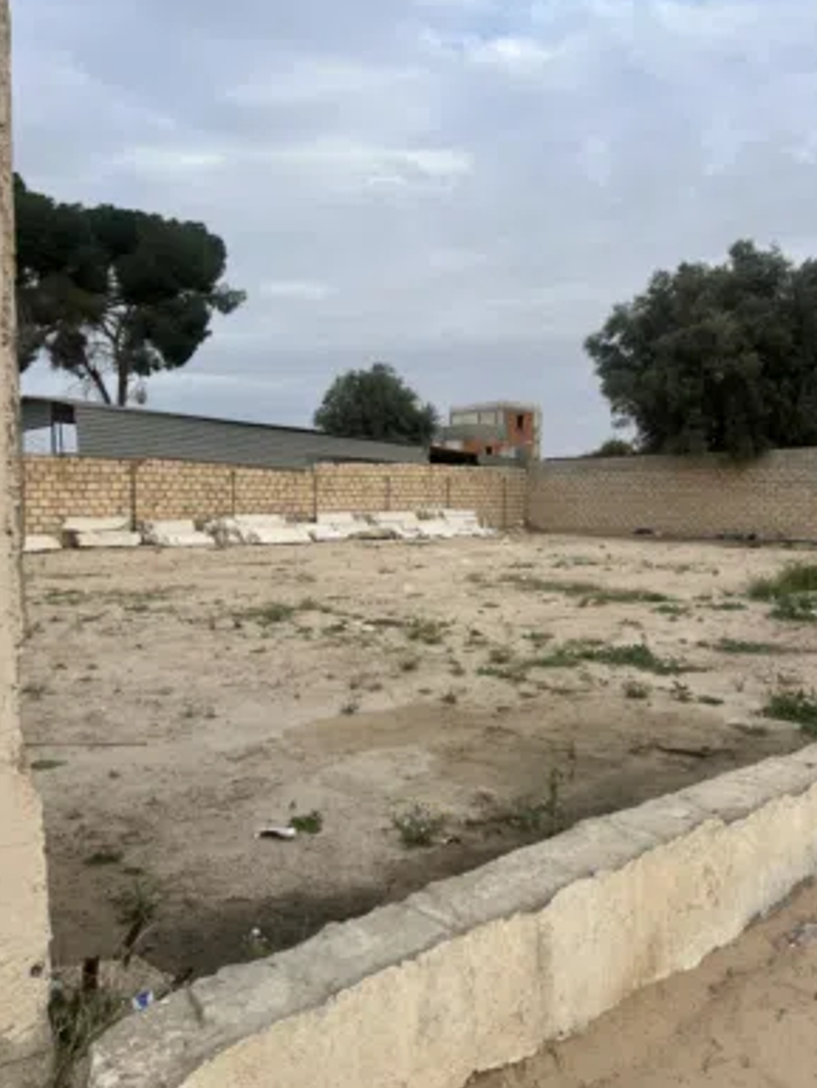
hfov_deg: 51.4
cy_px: 548
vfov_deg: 65.3
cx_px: 401
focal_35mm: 27
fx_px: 849
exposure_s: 1/2045
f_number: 1.5
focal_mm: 5.7
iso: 50
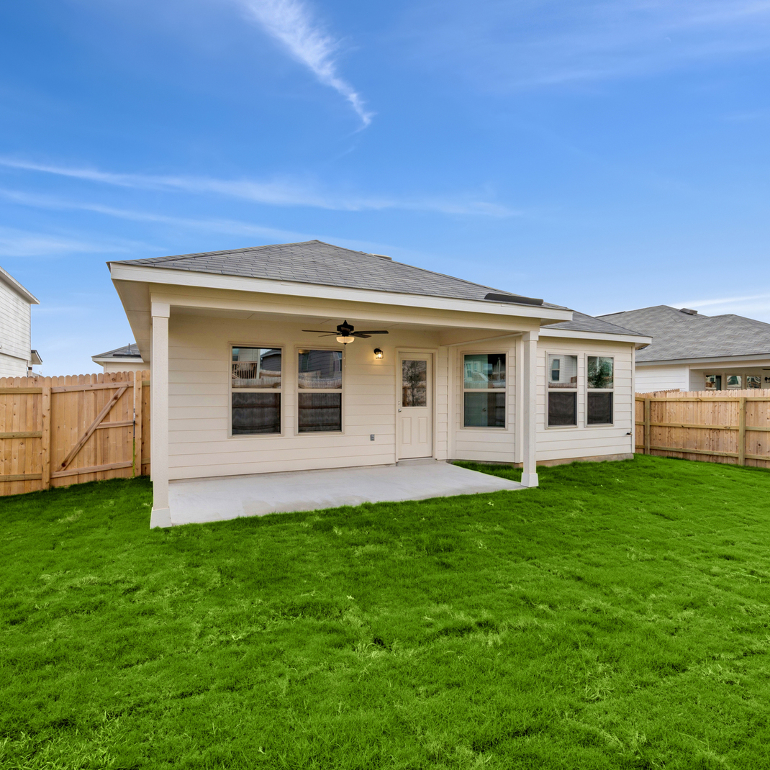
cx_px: 381
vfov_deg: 80.7
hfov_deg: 80.7
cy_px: 383
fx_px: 453
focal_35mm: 18
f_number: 9
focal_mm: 14
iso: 100
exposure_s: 1/200
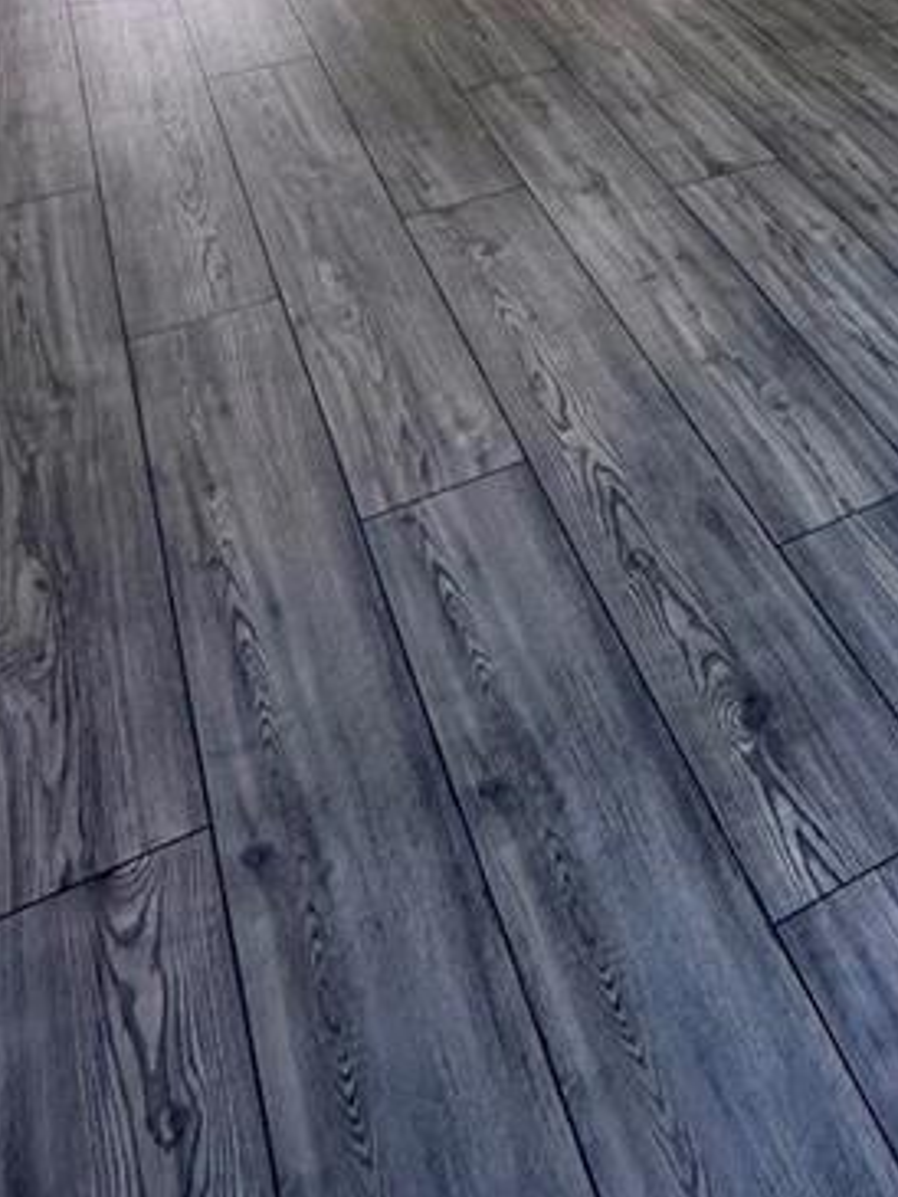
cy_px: -479
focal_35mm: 46
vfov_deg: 29.7
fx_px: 1590
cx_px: 973
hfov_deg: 28.8
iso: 160
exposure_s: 1/120
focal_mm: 2.22
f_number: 2.2
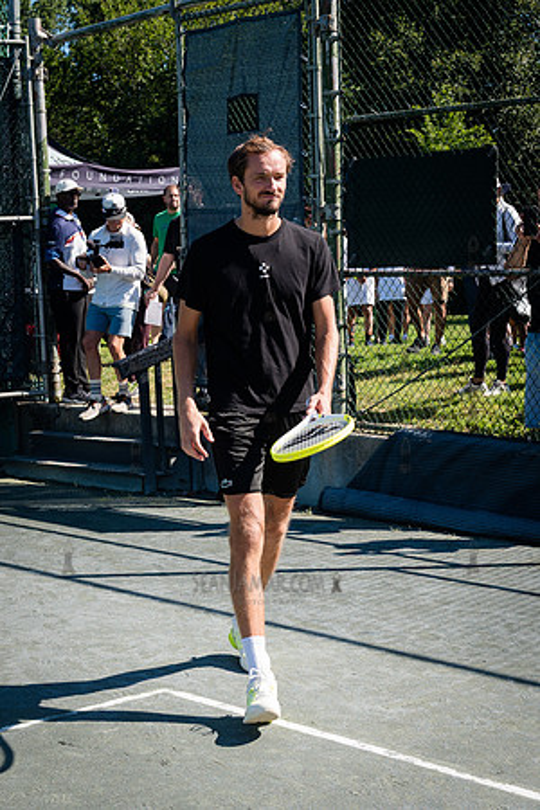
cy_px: 354
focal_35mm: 64
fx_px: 1442
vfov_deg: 31.3
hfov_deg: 21.2
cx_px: 282
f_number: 5.6
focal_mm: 38
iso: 200
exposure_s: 1/400
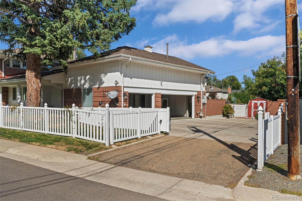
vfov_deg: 44.9
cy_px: 100
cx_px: 151
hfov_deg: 63.7
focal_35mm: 29
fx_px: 243
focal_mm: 29
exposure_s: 1/30
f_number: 11
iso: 125
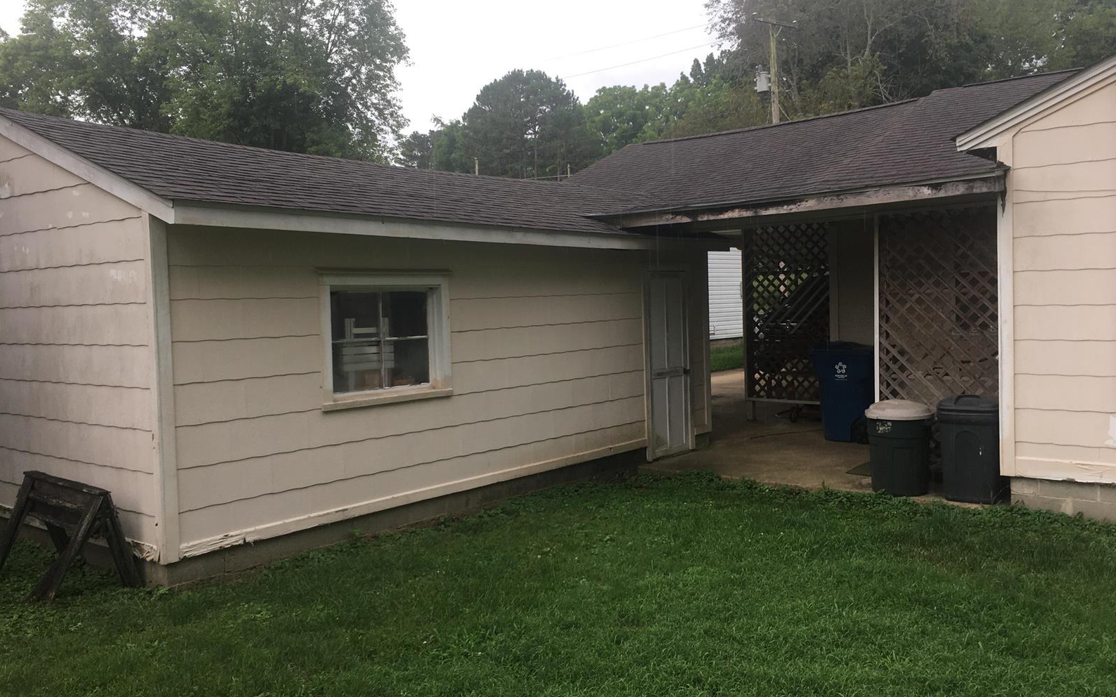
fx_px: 943
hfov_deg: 61.2
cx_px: 560
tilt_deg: -1.3
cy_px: 348
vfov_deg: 40.6
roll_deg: +0.8
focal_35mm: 31
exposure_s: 1/147
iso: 25
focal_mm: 4.15
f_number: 2.2
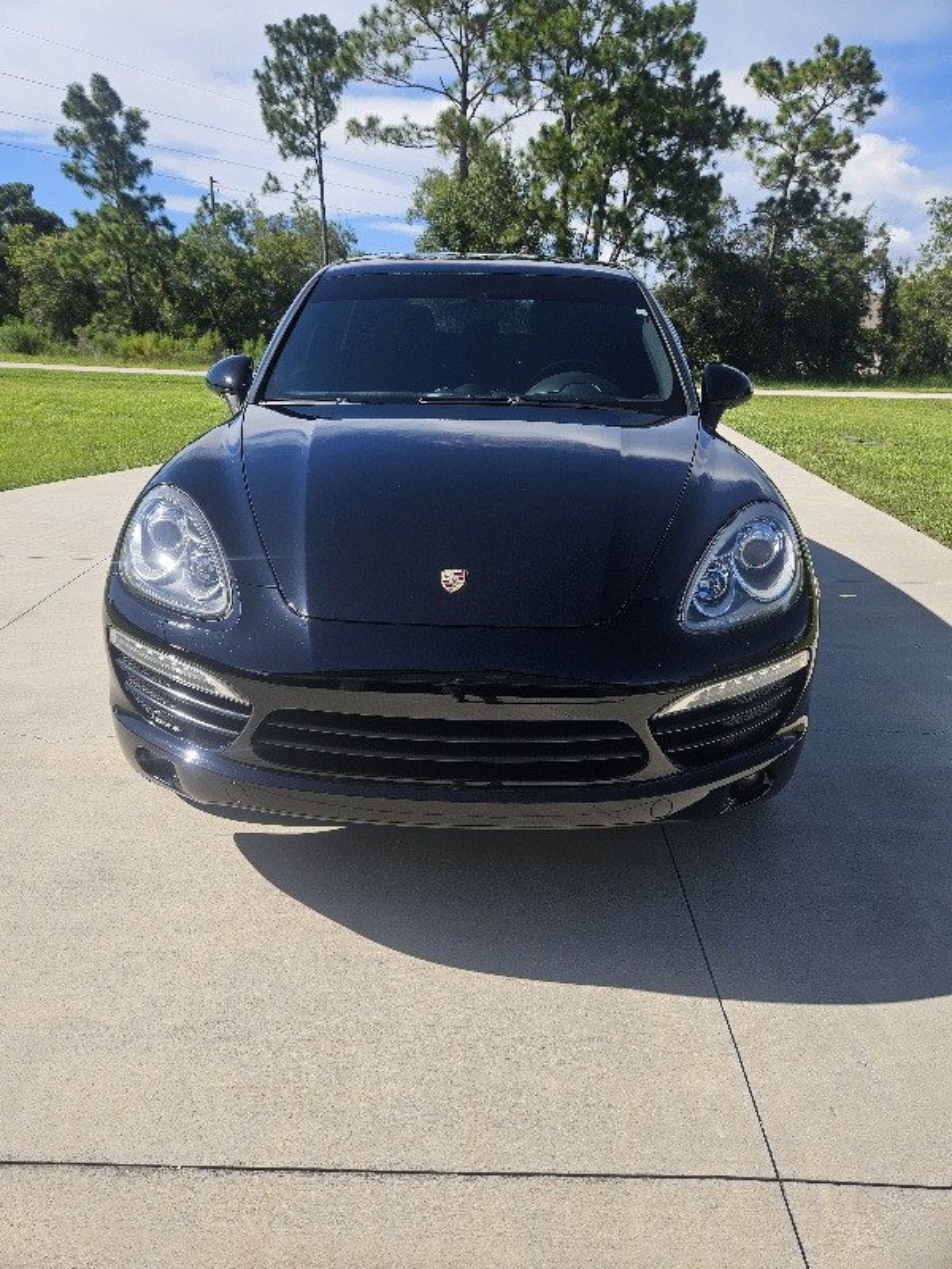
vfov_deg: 73.9
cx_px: 476
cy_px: 634
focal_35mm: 23
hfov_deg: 58.9
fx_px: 843
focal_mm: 5.4
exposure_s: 1/1429
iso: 25
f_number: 1.8
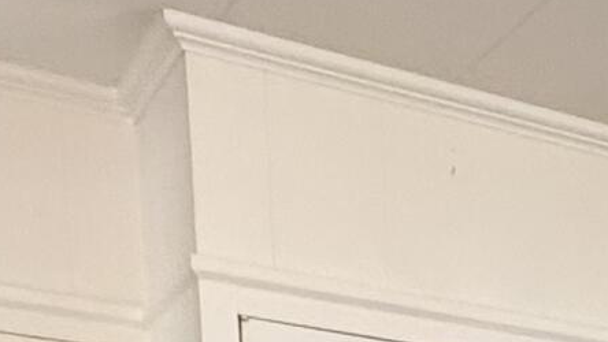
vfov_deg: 9.5
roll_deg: +0.3
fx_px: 1661
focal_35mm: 103
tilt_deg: -7.3
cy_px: 996
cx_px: 989
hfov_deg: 17.9
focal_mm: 2.22
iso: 250
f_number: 2.2
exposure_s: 1/60
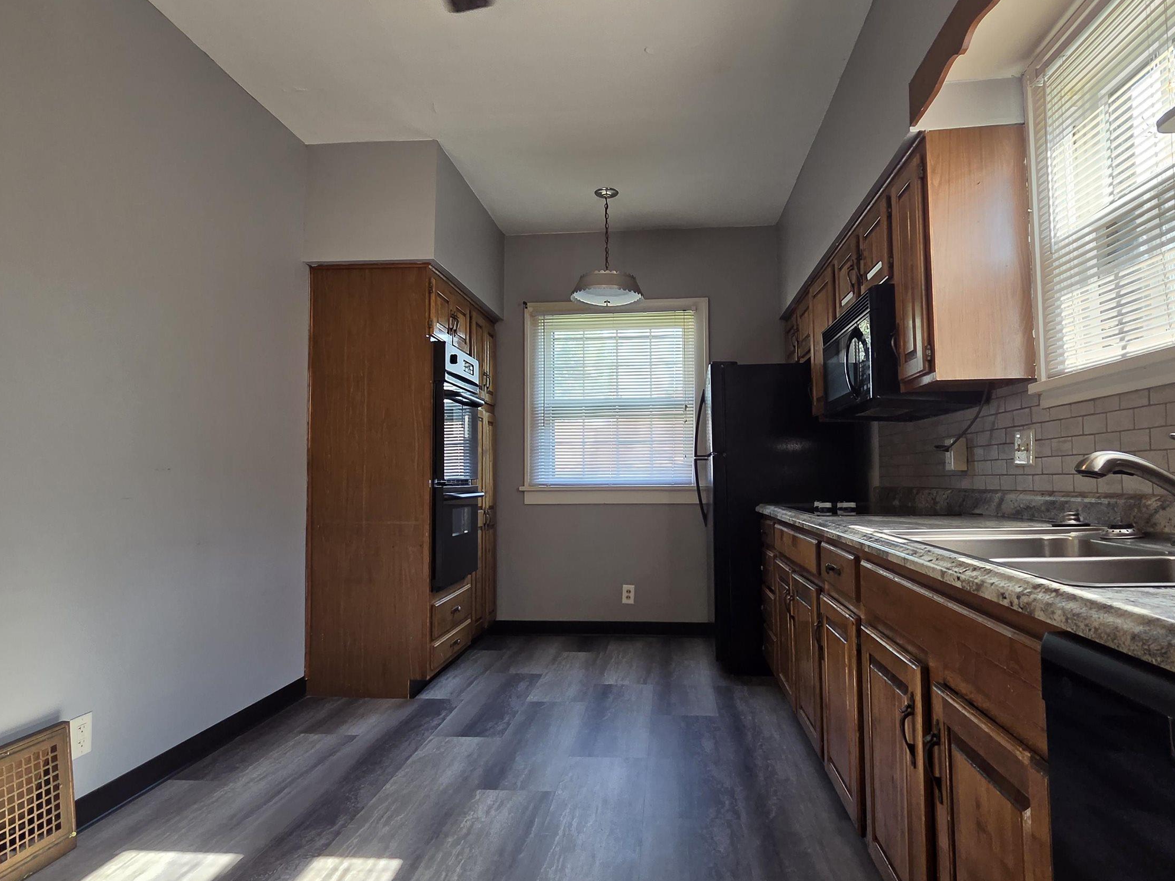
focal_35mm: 18
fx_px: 611
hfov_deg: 87.7
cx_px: 613
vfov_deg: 71.6
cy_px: 451
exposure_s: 1/120
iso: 160
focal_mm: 2.2
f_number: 2.2
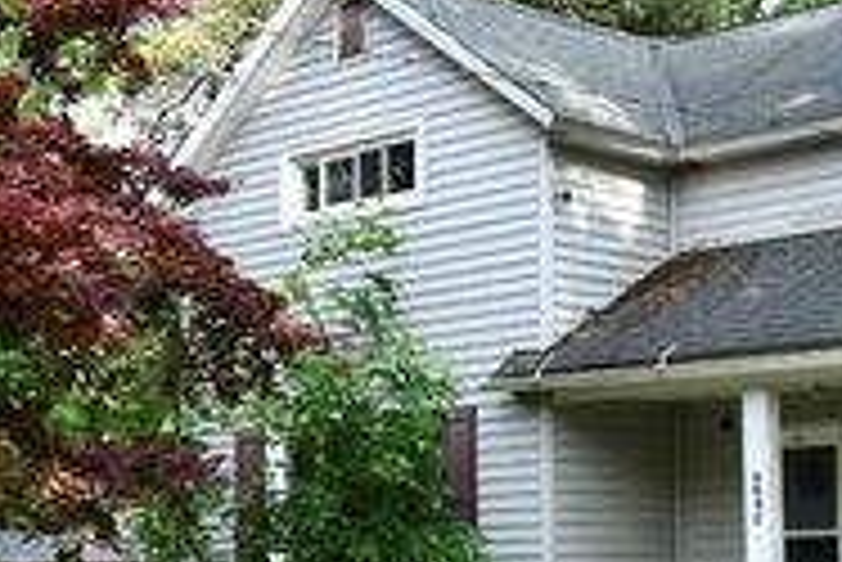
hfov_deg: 25.2
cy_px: 479
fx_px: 1873
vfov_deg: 16.9
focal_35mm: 80
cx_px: 540
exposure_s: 1/250
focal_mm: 20
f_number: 5.6
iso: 400
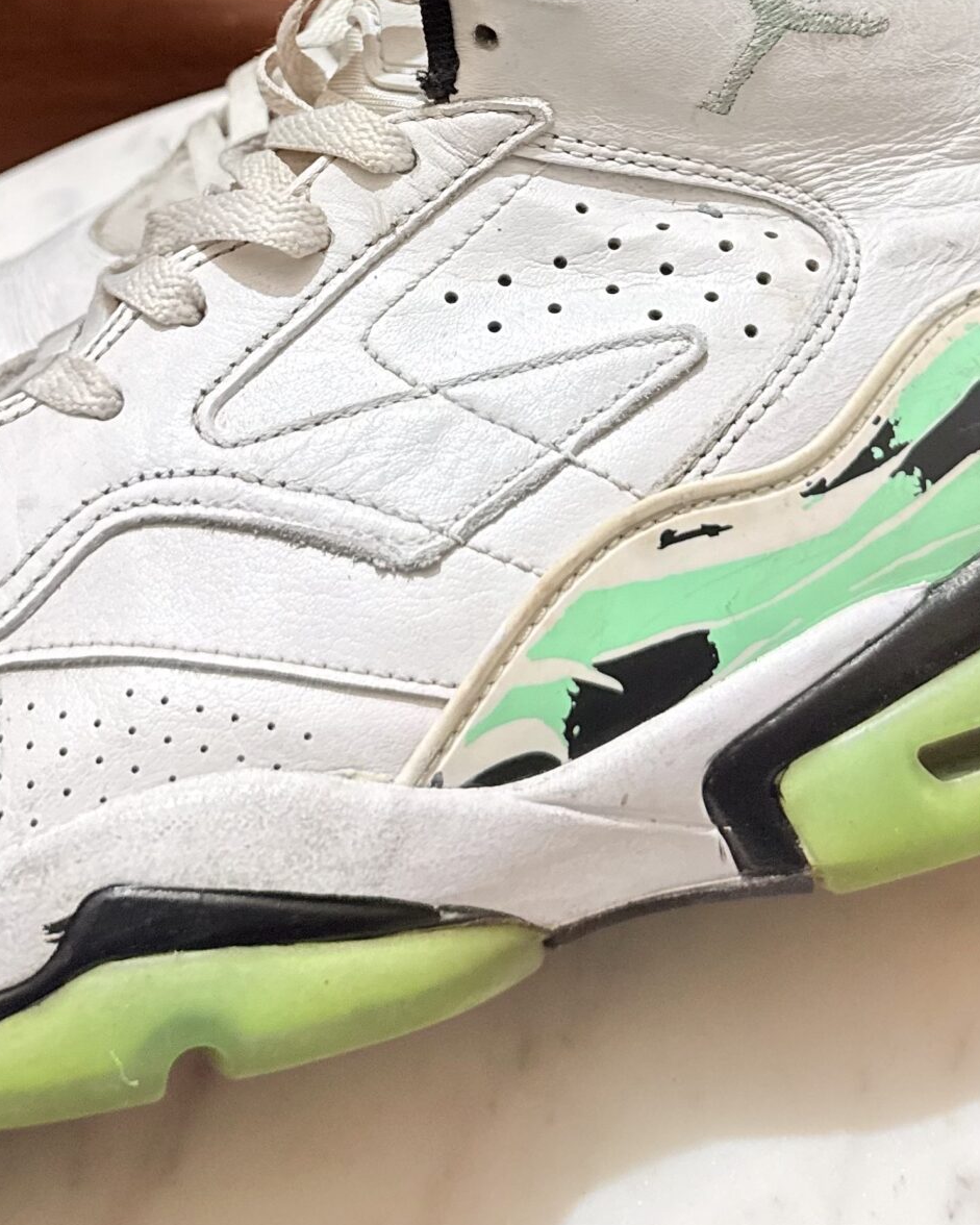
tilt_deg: -25.7
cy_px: -9
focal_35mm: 51
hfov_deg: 29.7
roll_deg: +6.7
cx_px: 528
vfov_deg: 33.4
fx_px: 1849
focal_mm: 6.76
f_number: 1.78
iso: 400
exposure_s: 1/50
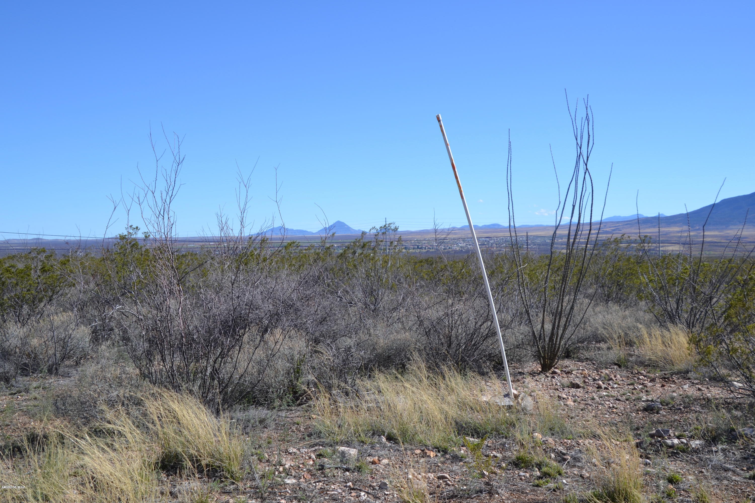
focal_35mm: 44
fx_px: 912
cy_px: 252
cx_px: 378
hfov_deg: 45.0
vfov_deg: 30.8
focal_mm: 29
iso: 100
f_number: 7.1
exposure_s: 1/200
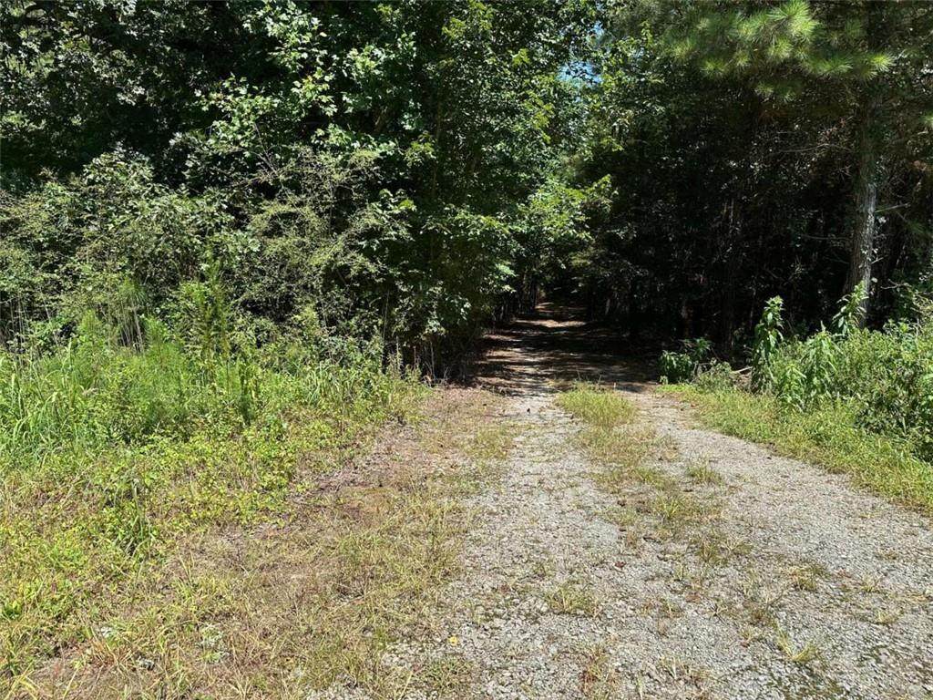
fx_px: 647
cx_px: 466
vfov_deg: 56.8
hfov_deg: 71.6
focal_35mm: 24
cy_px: 350
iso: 80
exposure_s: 1/2353
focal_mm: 6.86
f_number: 1.78
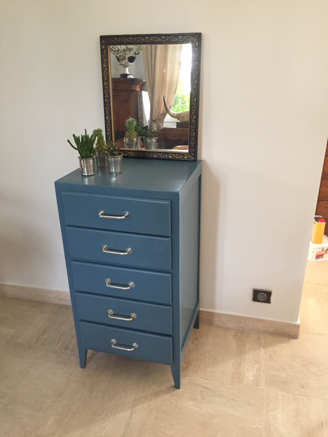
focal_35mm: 29
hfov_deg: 48.2
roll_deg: +1.9
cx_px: 164
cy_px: 218
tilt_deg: -25.3
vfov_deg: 61.7
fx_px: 366
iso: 250
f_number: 2.2
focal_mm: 4.15
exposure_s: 1/17
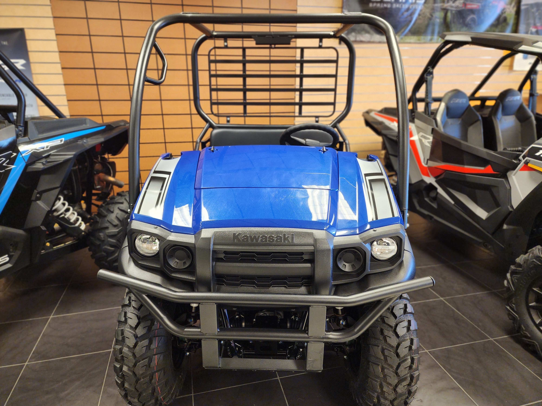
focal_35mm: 23
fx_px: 360
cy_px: 203
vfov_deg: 58.9
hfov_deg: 73.9
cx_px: 271
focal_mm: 6.4
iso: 320
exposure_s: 1/40
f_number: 1.8
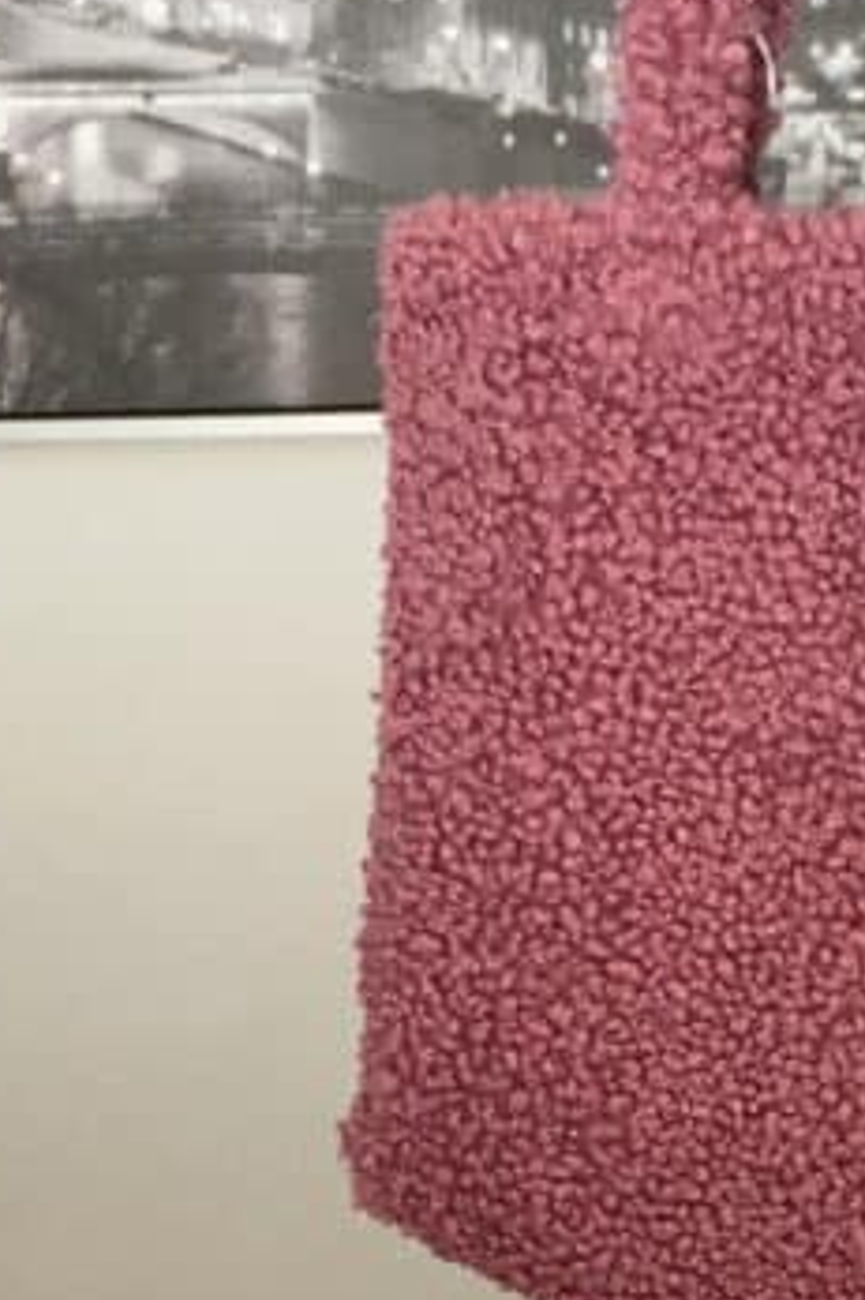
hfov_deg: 18.8
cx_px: 652
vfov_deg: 27.9
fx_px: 2597
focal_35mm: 72
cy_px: 843
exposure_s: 1/30
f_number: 2.2
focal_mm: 2.71
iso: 640
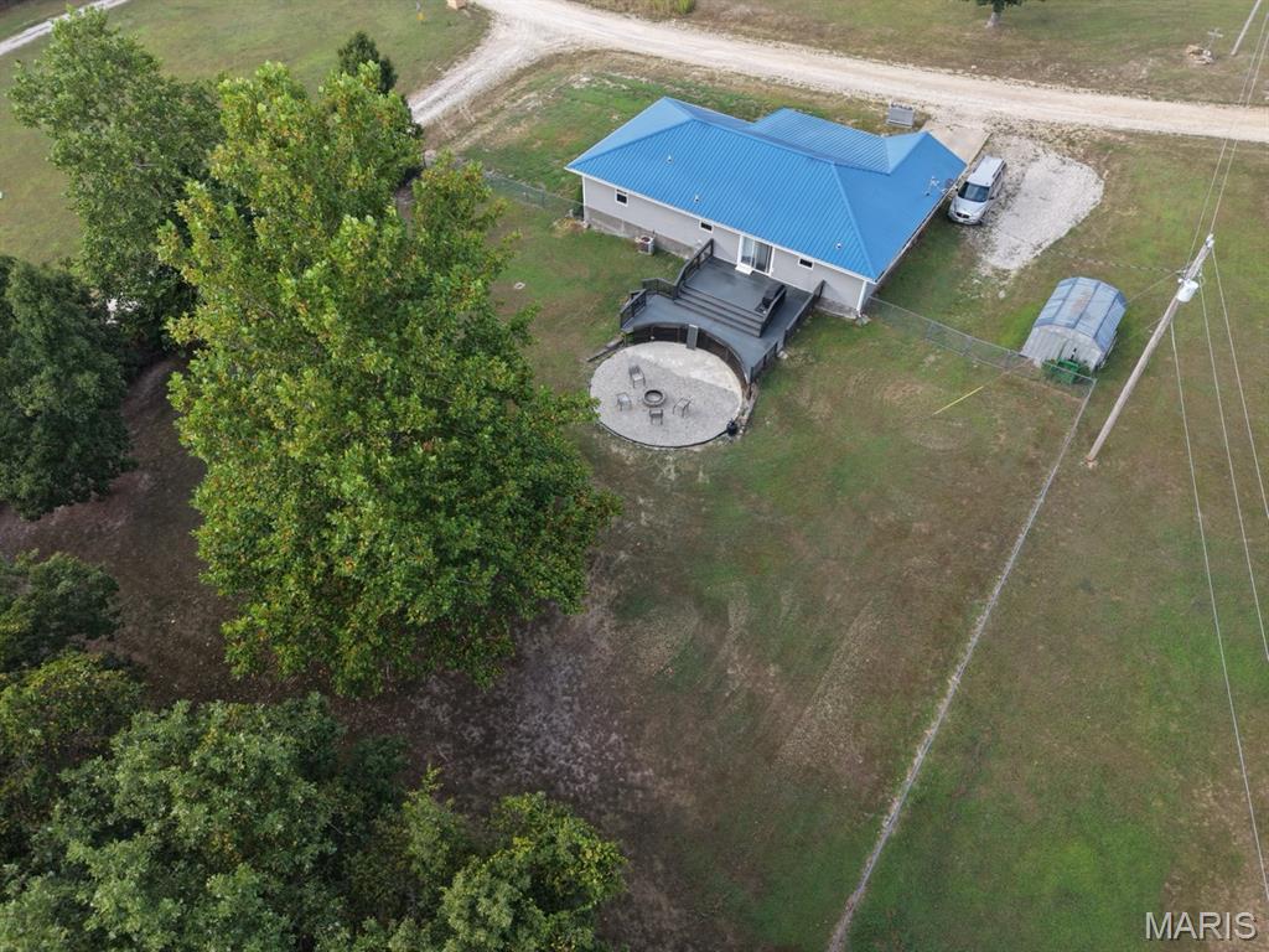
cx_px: 634
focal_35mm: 24
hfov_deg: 71.6
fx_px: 880
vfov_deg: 56.8
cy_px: 476
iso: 160
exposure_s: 1/640
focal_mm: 8.67
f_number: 1.8
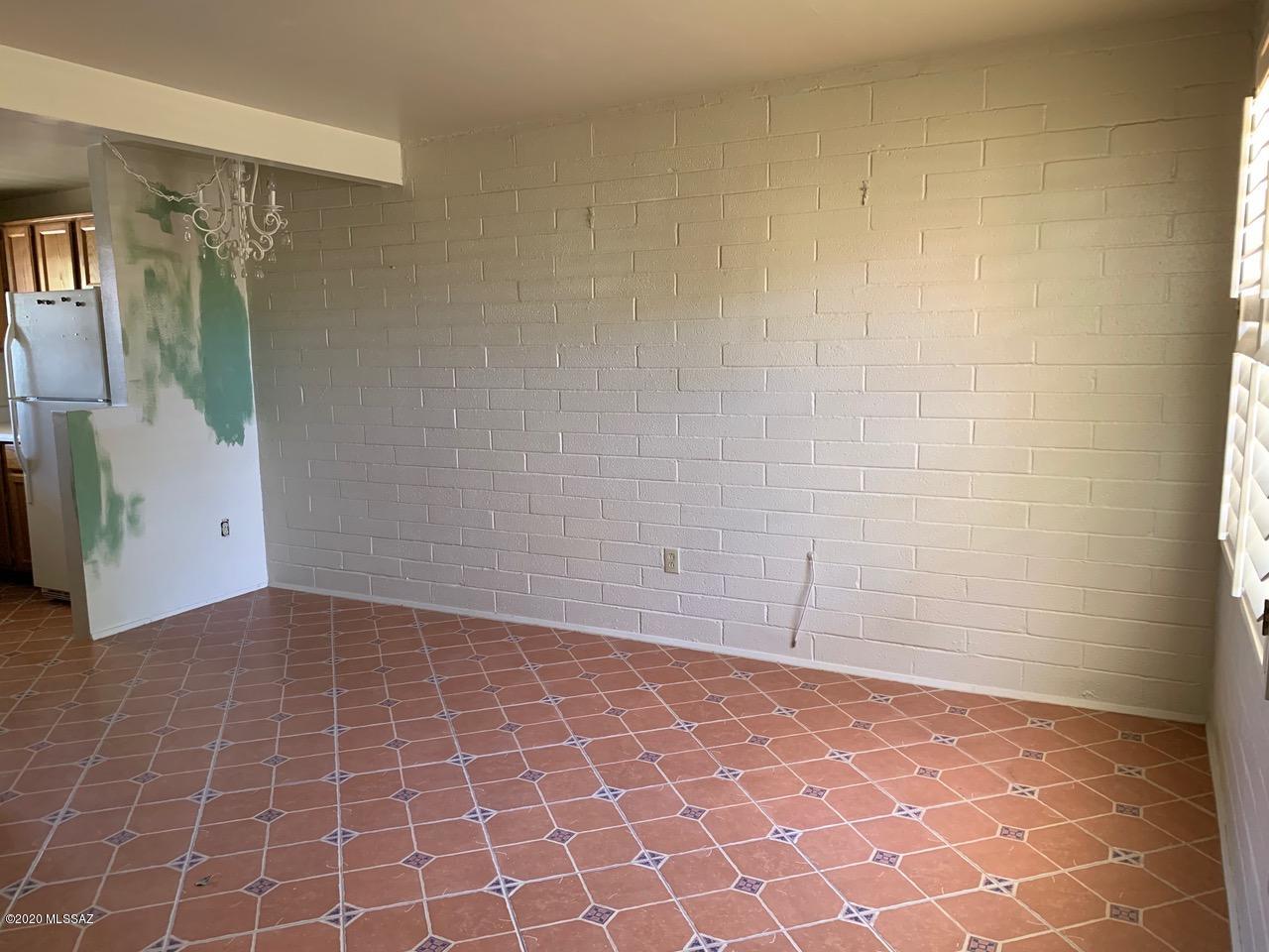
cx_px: 634
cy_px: 476
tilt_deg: -8.9
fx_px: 953
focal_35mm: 26
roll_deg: +0.7
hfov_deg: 67.3
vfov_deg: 53.1
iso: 400
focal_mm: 4.25
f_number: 1.8
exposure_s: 1/50
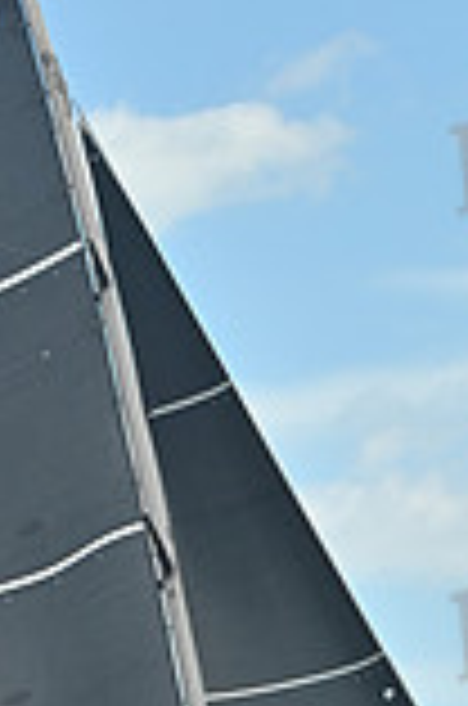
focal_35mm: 378
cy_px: 396
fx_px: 7403
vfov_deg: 5.5
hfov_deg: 3.6
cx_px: 218
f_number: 7.1
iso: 250
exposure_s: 1/1250
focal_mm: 102
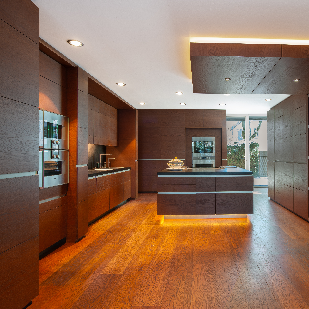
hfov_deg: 65.4
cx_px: 208
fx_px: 232
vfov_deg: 67.3
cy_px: 155
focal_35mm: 23
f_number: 16
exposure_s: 13
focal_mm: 18
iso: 100
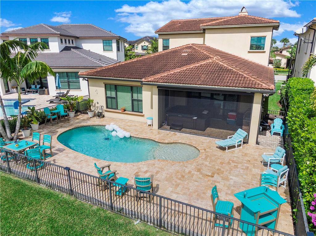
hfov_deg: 71.6
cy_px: 118
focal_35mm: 24
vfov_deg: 56.8
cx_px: 158
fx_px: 219
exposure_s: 1/2000
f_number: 2.8
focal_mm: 4.39
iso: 100
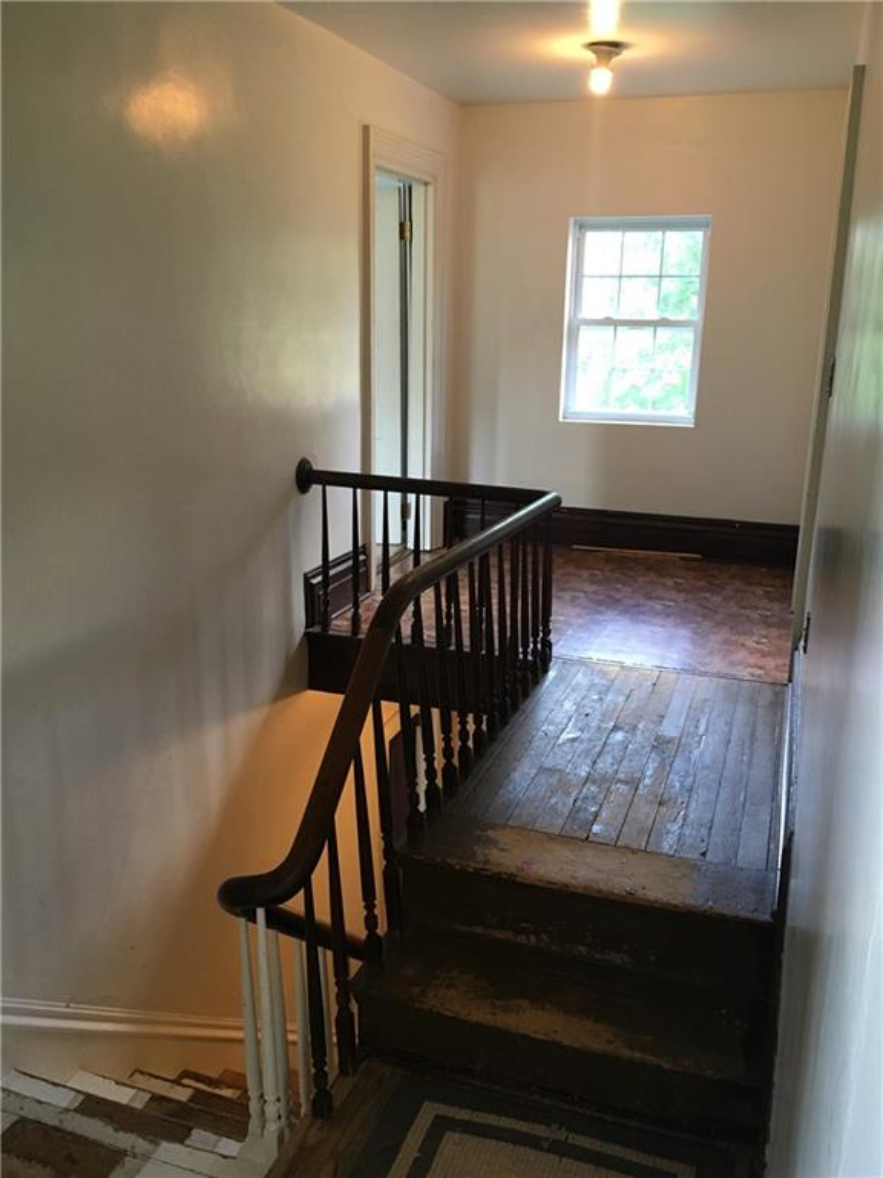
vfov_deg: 61.7
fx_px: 986
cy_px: 589
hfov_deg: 48.2
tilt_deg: -17.0
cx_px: 442
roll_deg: -1.6
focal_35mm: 29
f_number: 2.2
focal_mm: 4.15
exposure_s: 1/30
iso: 100
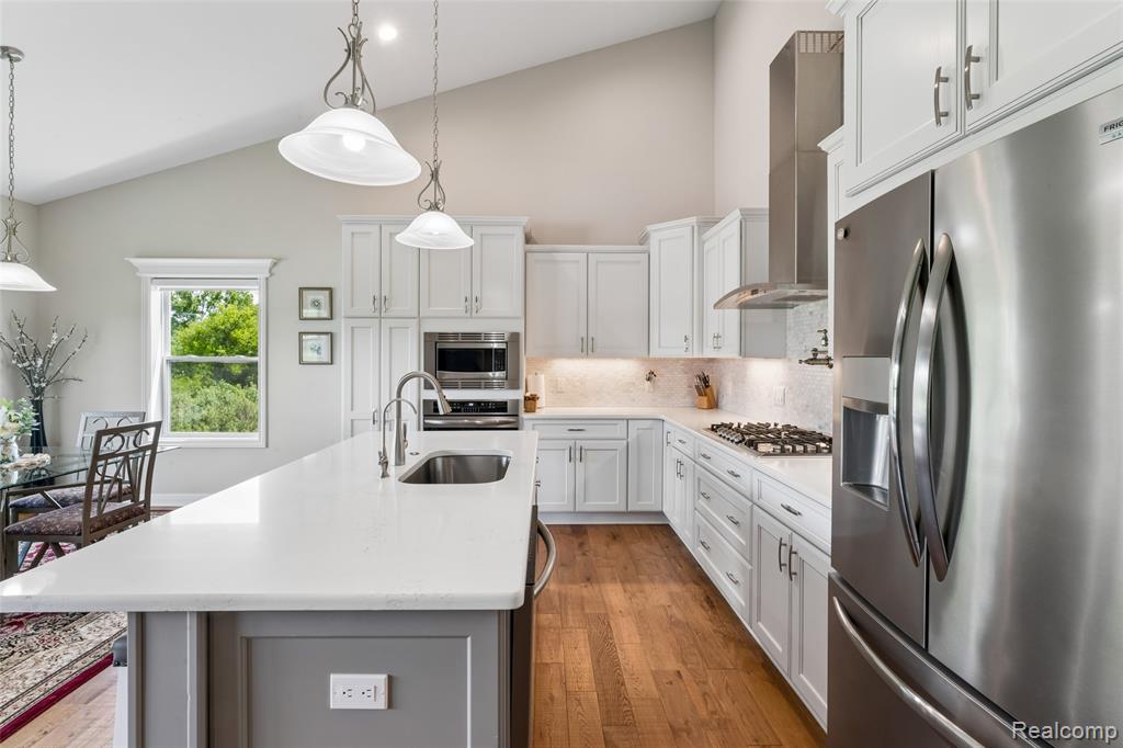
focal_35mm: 16
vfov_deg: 72.0
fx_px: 515
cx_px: 562
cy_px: 374
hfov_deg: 95.0
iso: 400
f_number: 18
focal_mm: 16.5
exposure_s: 1/6
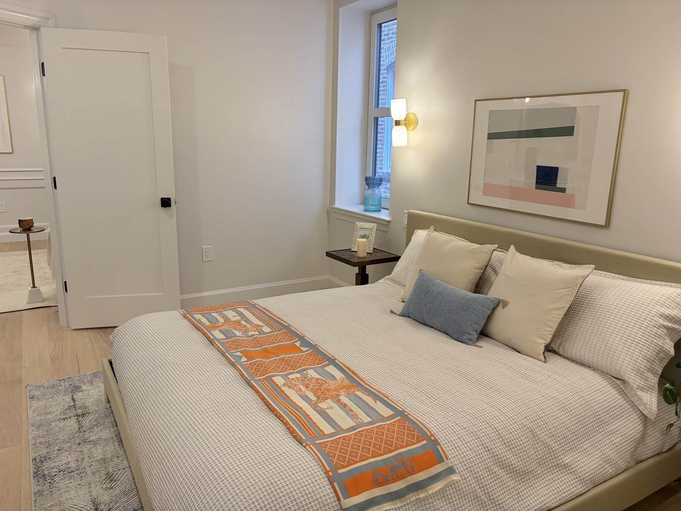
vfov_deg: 53.1
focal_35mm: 26
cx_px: 340
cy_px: 256
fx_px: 511
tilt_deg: -10.6
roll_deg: -0.6
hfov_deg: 67.3
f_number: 1.6
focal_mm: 5.96
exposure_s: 1/158
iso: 125
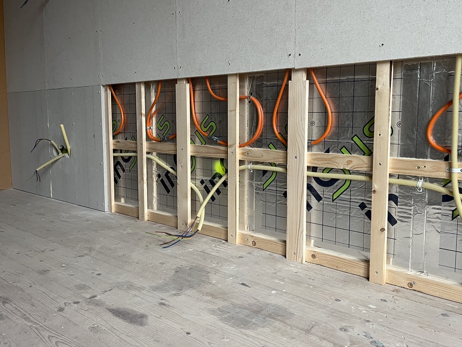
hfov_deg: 61.5
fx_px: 387
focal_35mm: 29
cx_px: 252
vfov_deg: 48.2
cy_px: 155
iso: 125
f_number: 1.6
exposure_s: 1/75
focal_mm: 5.1
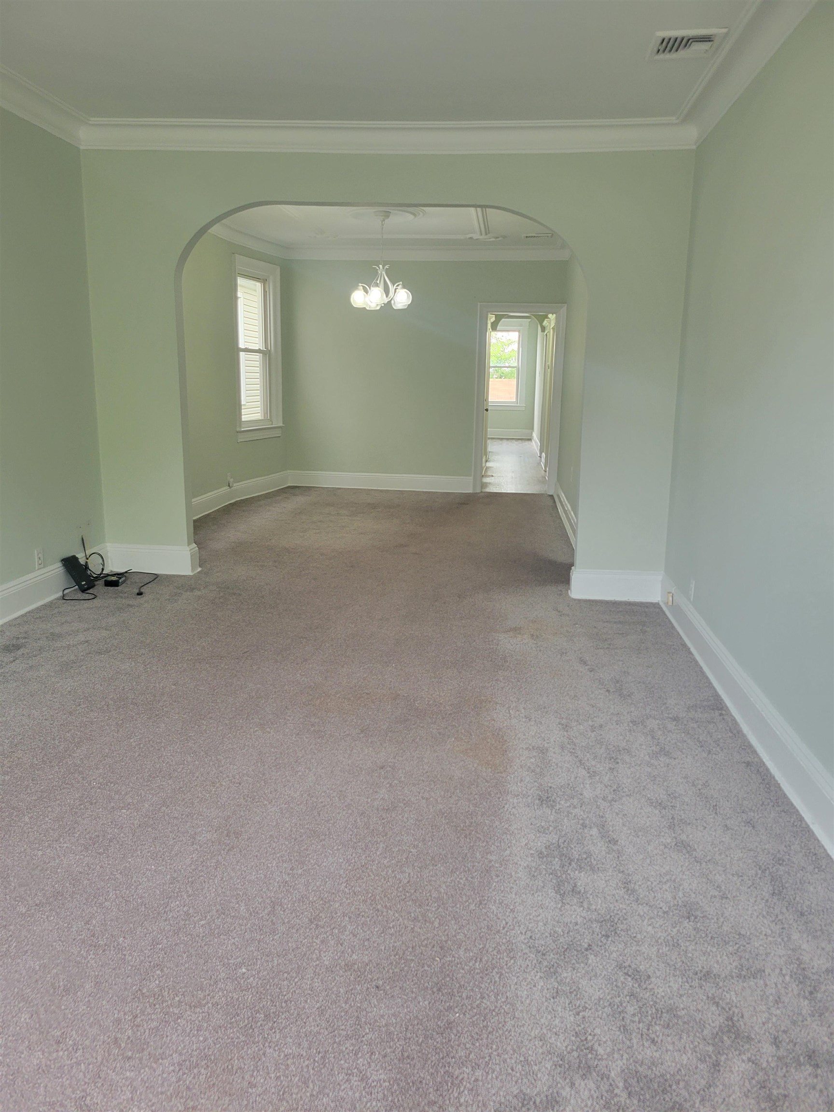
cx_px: 417
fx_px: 835
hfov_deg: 53.1
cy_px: 556
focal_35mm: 26
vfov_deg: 67.3
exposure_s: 1/120
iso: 200
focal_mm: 5.4
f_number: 1.8
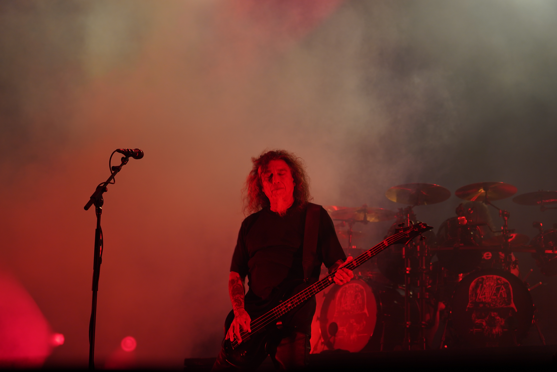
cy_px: 186
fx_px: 1284
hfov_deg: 24.5
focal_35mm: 83
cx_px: 278
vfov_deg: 16.5
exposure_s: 1/100
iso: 400
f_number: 4
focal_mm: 83
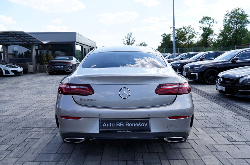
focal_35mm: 30
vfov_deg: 43.3
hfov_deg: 62.1
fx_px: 208
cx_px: 125
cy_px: 82
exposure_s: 1/160
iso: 100
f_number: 6.3
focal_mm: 30
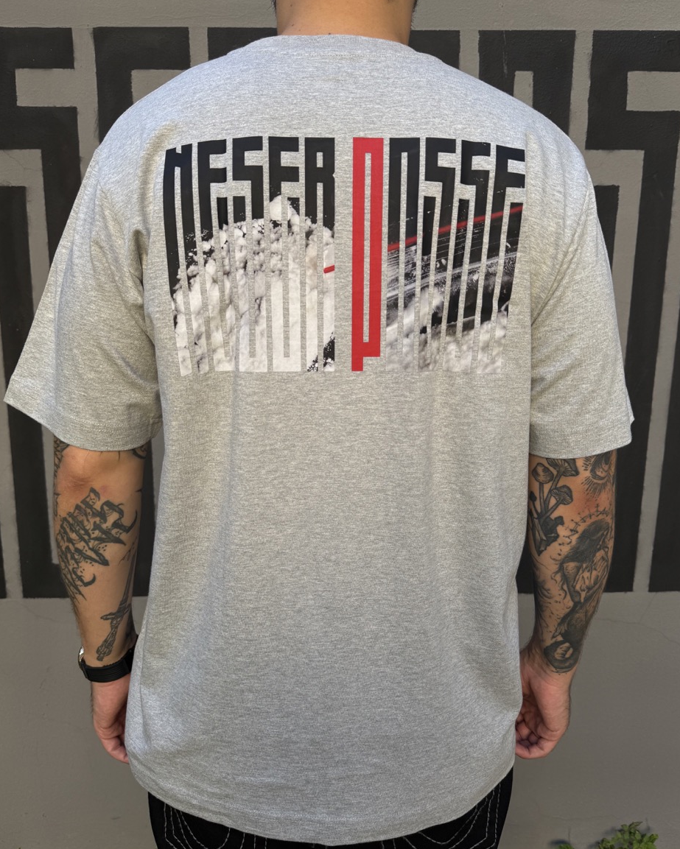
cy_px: 426
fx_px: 654
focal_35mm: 26
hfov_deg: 55.0
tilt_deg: -8.9
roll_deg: -0.9
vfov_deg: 66.0
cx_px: 340
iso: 80
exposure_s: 1/593
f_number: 1.78
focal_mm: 6.76
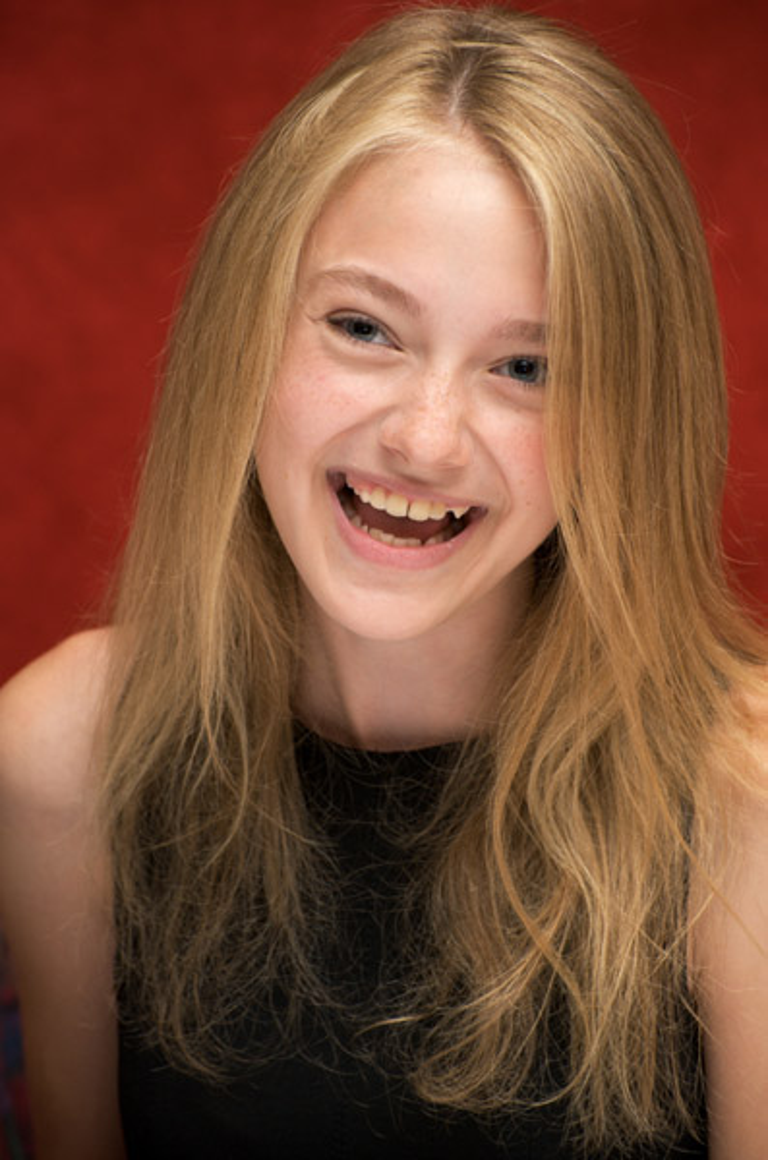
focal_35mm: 155
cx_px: 384
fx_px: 4986
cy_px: 580
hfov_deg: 8.8
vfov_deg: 13.3
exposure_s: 1/80
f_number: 7.1
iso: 500
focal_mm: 155
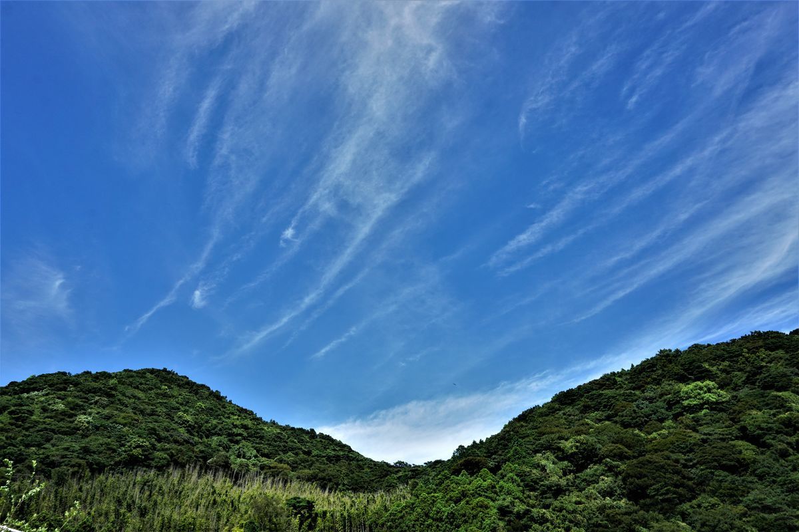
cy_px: 266
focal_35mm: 24
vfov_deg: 53.1
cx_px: 400
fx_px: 533
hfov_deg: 73.7
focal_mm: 16
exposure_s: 1/125
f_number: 11
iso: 100
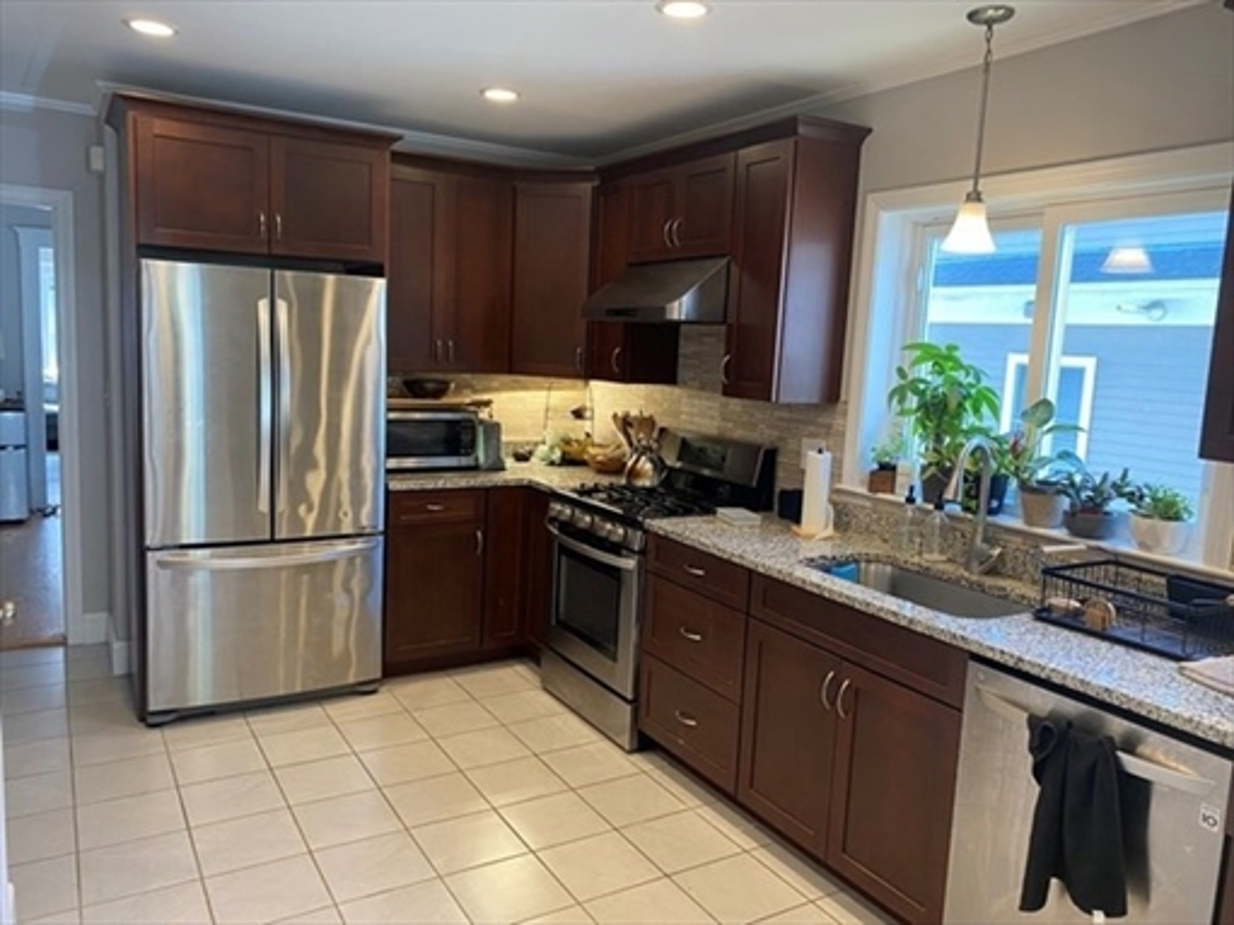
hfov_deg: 67.3
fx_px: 927
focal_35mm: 26
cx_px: 617
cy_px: 462
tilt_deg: -9.0
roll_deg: -3.2
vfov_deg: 53.0
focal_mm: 4.25
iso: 80
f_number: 1.8
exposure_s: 1/60
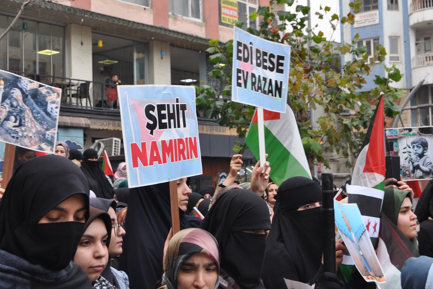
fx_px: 685
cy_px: 144
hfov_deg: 35.1
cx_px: 216
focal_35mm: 57
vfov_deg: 23.8
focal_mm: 38
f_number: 4.8
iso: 450
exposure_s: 1/60
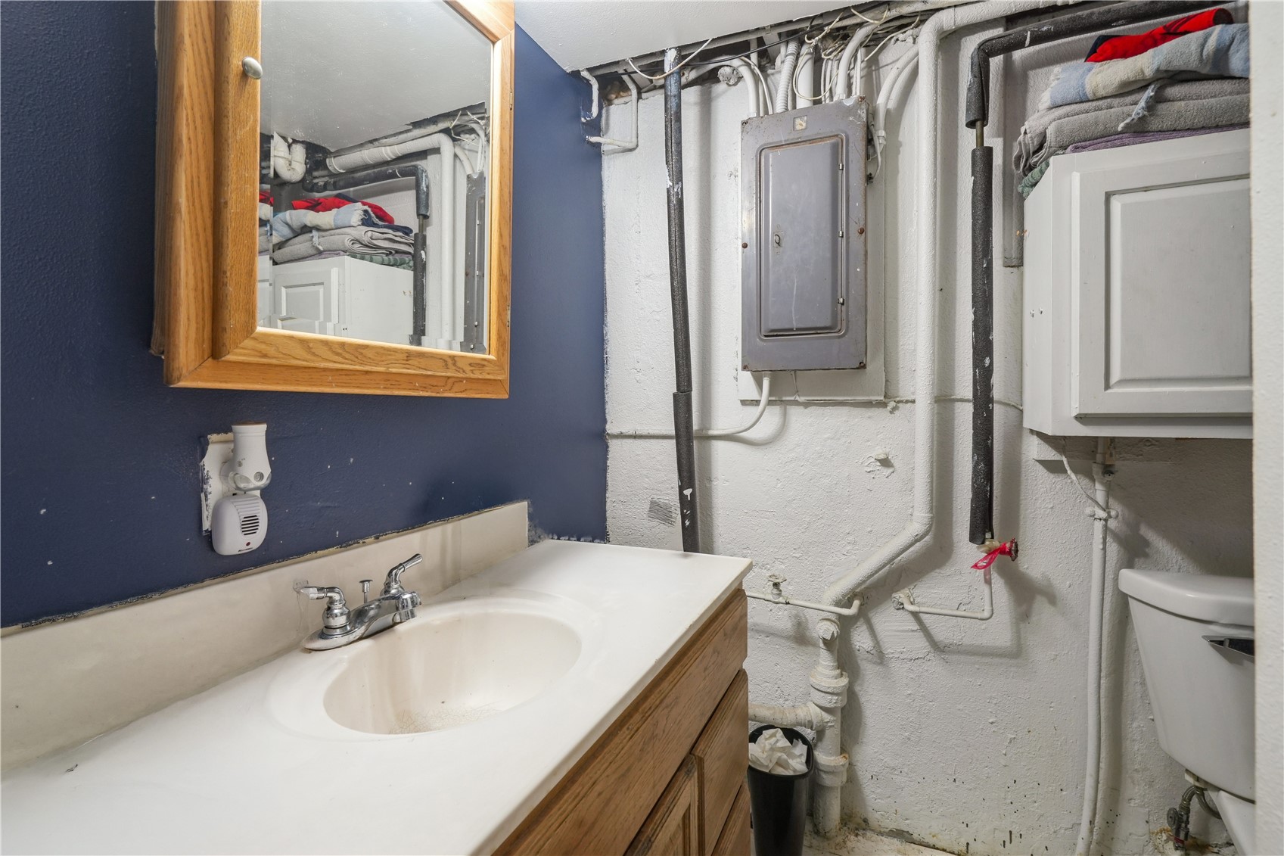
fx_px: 571
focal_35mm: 16
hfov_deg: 96.7
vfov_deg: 73.7
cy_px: 428
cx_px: 642
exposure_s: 1/13
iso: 400
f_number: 10
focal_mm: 16
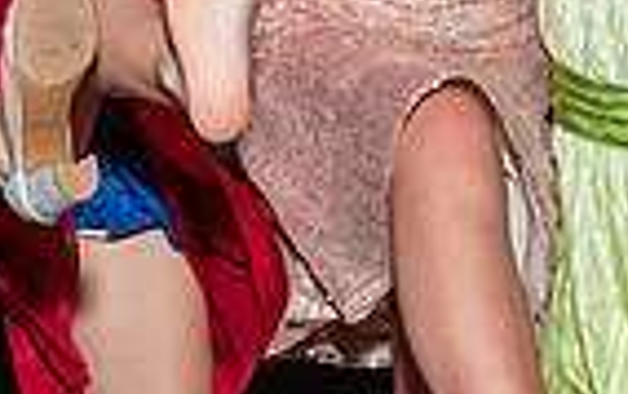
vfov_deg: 10.7
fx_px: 2107
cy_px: 178
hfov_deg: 15.5
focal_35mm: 123
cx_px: -343
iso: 400
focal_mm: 17
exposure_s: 1/250
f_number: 5.6
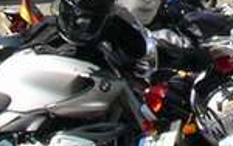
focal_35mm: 261
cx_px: 410
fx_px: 1659
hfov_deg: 7.8
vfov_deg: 4.9
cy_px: -210
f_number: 6.9
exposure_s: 1/100
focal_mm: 5.7
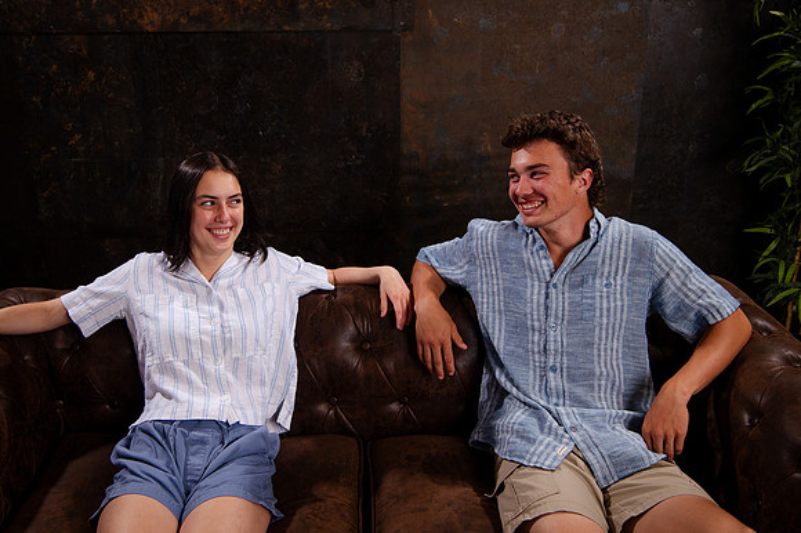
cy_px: 241
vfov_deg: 37.8
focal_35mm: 35
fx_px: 779
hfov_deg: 54.4
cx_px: 383
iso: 1000
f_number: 8
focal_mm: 32
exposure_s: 1/160
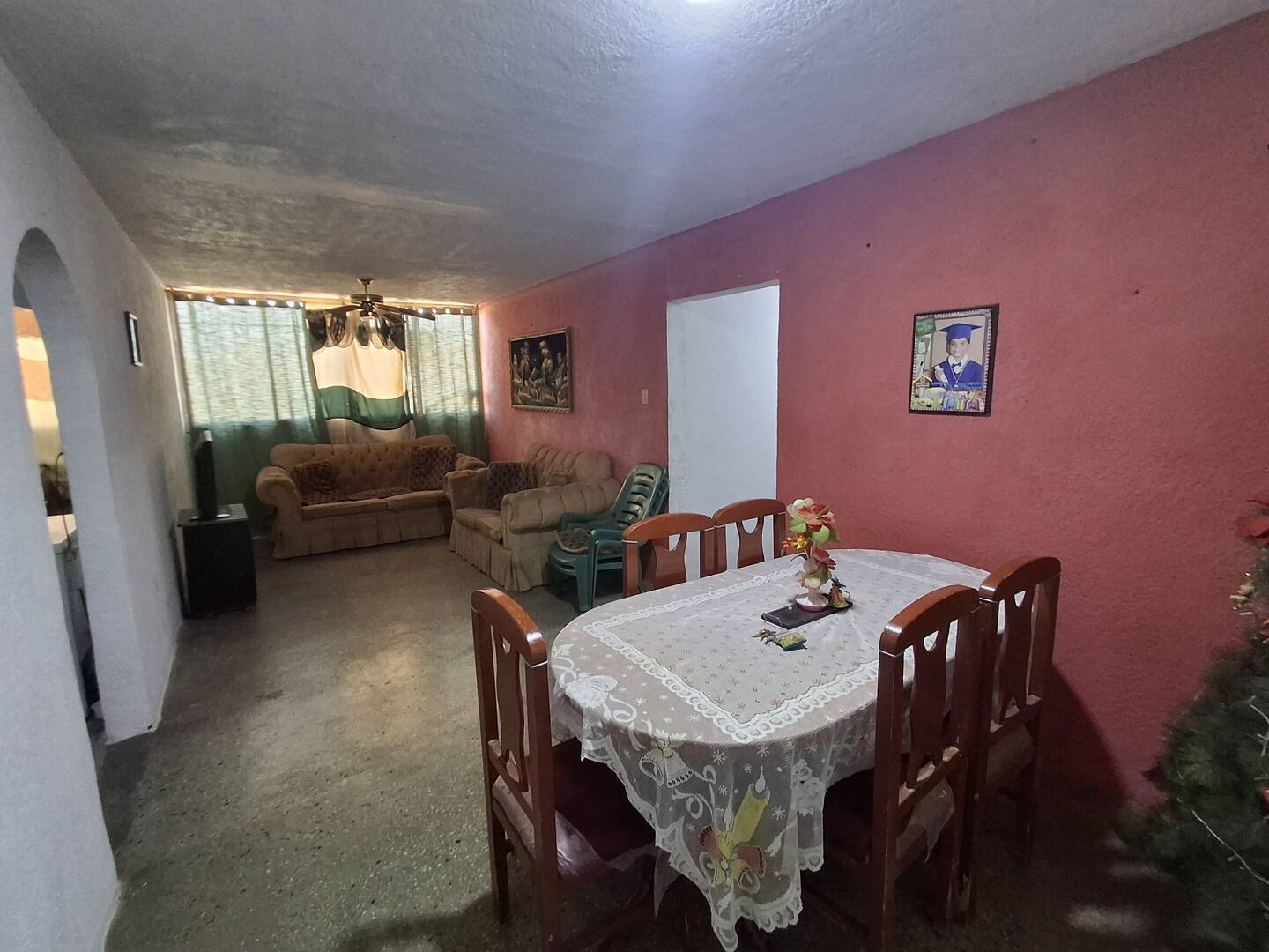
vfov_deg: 78.1
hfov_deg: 94.5
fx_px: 587
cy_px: 476
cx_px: 634
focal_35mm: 16
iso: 200
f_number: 2.2
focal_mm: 1.64
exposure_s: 1/40
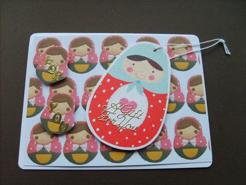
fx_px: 249
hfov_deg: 52.6
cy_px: 92
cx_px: 123
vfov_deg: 40.7
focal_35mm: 35
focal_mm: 5.8
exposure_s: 1/30
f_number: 2.8
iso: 50
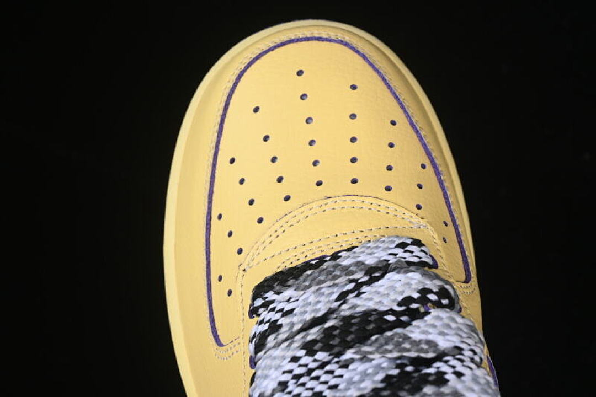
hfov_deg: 27.0
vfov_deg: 18.2
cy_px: 198
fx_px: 1242
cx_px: 298
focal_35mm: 75
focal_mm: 50
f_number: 7.1
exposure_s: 1/80
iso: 160
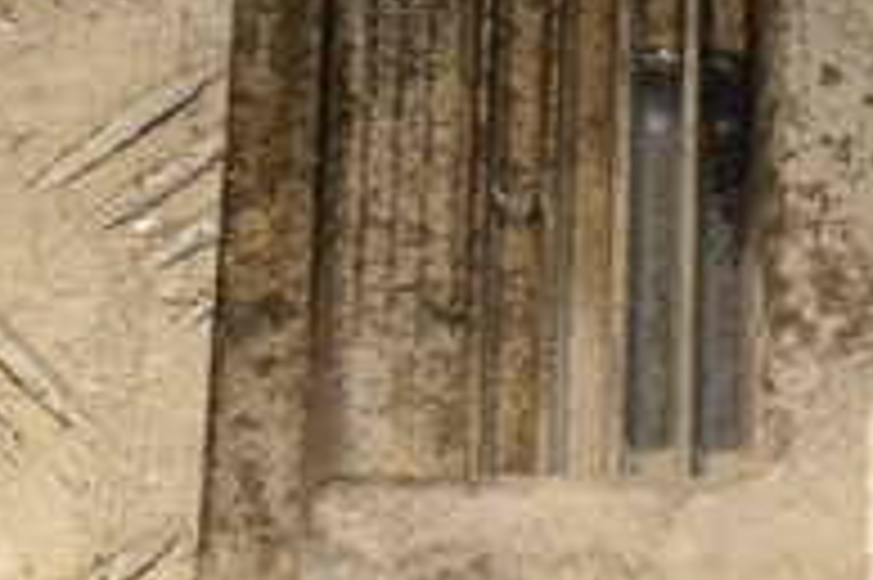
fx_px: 6954
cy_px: 647
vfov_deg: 4.8
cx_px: 1062
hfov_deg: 7.1
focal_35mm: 287
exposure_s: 1/200
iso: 800
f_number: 5.6
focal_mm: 58
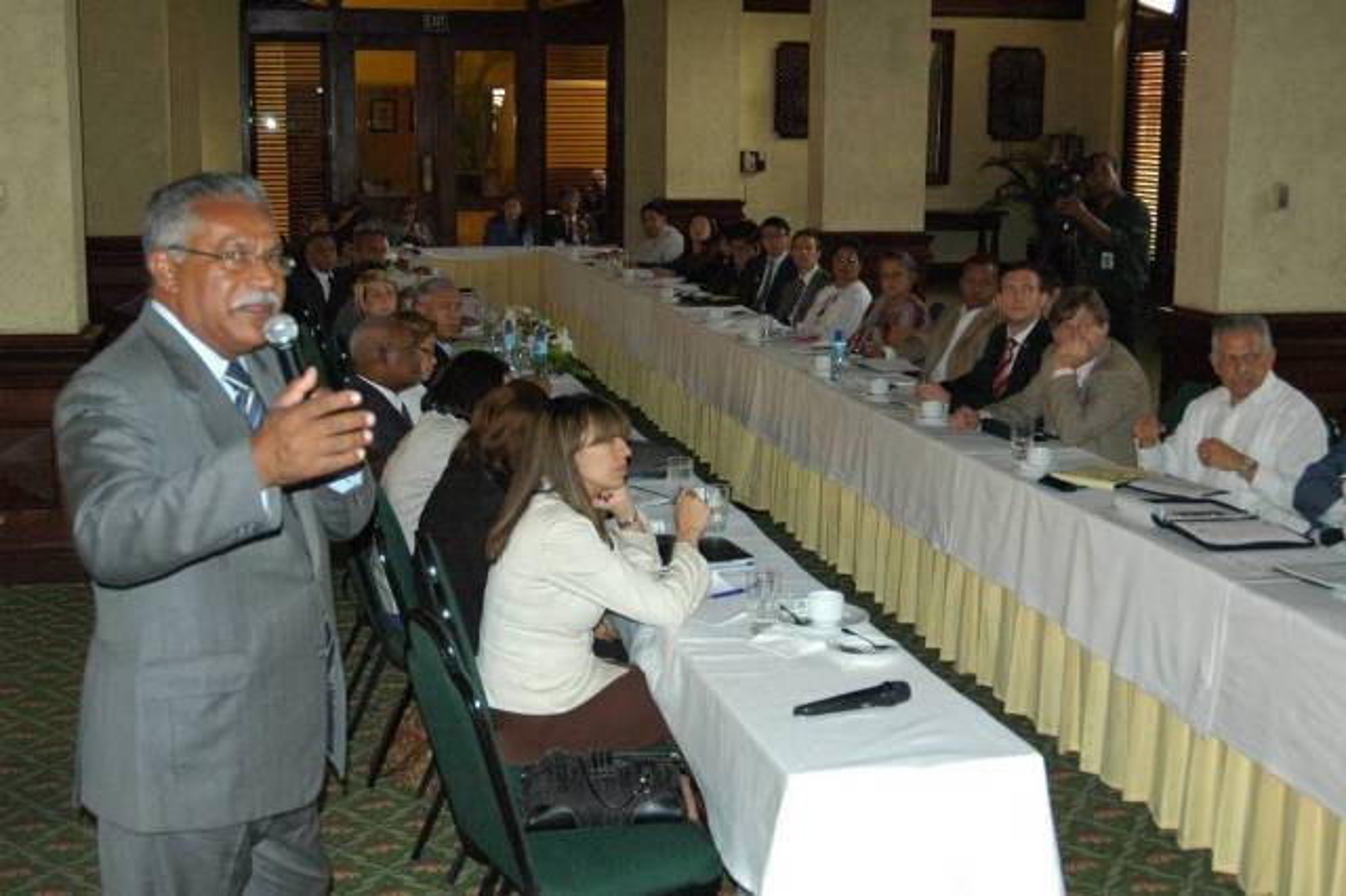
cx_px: 673
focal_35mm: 45
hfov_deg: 43.6
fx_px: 1682
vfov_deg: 29.8
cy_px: 448
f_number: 4.5
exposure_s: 1/25
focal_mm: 30
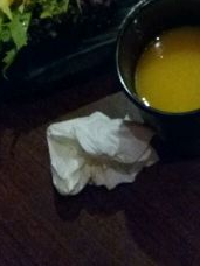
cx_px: 208
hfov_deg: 17.3
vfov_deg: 20.2
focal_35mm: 83
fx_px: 639
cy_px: -136
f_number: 2
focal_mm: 3.79
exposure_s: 1/20
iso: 1660
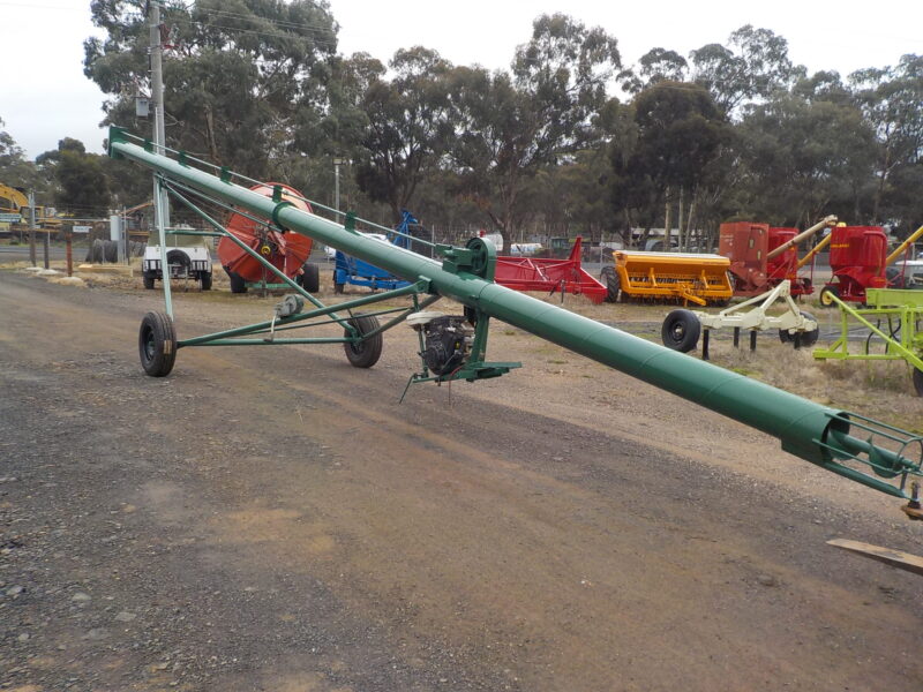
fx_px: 800
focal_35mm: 30
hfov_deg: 60.0
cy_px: 346
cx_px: 462
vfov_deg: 46.8
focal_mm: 4.1
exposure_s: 1/160
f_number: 3.3
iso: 125
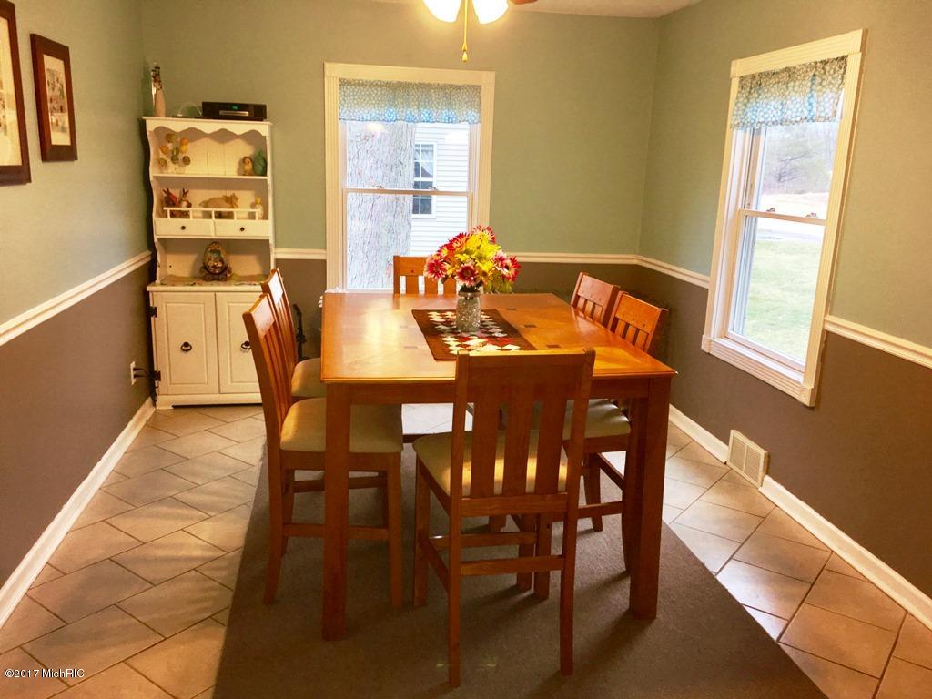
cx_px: 466
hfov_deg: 61.7
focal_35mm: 29
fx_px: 781
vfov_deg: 48.2
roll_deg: -2.0
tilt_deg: -13.4
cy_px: 350
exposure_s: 1/30
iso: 32
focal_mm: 4.15
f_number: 2.2
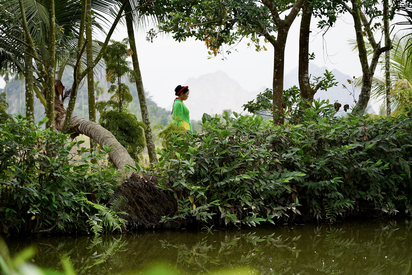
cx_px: 206
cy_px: 138
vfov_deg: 13.0
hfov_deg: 19.5
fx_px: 1202
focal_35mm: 105
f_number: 4
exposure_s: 1/125
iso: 100
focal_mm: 105
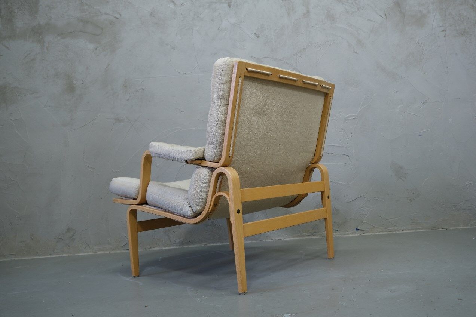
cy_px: 158
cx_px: 238
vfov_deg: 43.6
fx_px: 397
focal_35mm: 30
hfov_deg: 61.9
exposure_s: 1/28
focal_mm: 20.2
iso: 640
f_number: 4
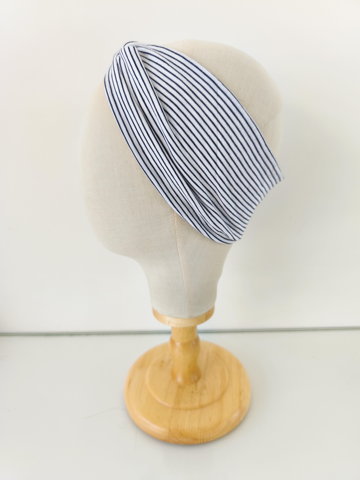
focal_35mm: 23
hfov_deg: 58.9
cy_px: 240
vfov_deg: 73.9
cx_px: 180
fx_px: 319
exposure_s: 1/40
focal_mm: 6.14
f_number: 1.65
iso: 50
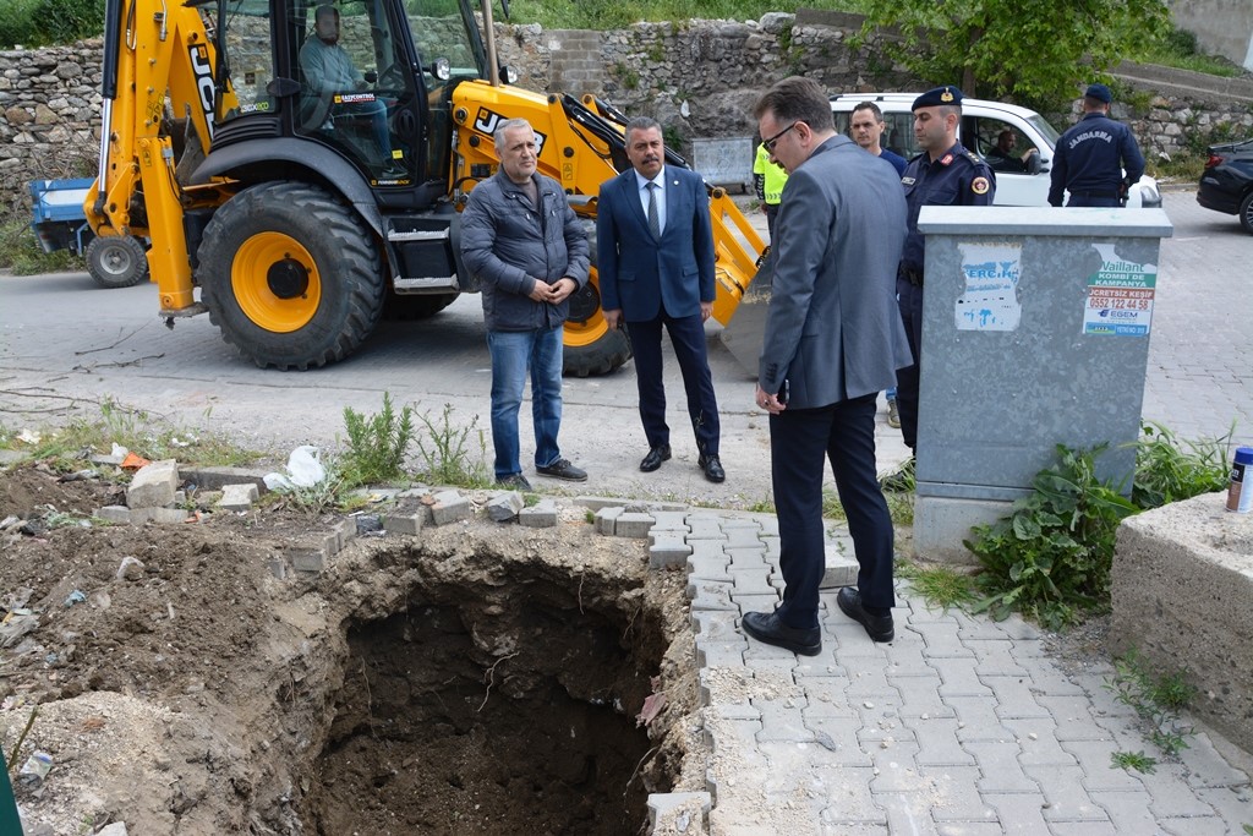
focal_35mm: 27
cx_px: 626
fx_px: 940
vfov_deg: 47.9
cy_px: 418
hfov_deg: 67.4
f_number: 8
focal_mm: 18
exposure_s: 1/250
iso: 200
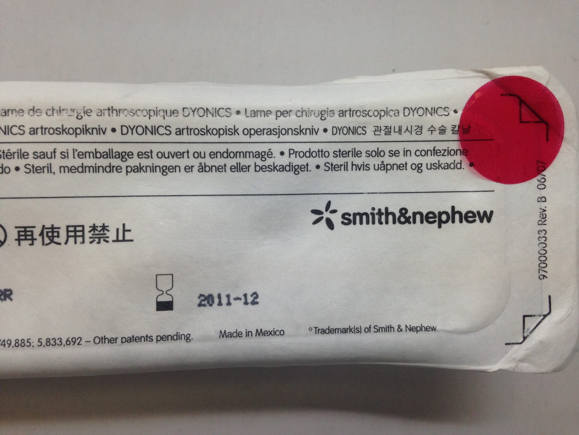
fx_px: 552
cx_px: 290
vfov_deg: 42.9
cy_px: 218
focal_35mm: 33
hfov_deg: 55.4
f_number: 2.4
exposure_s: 1/120
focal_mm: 4.12
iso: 80
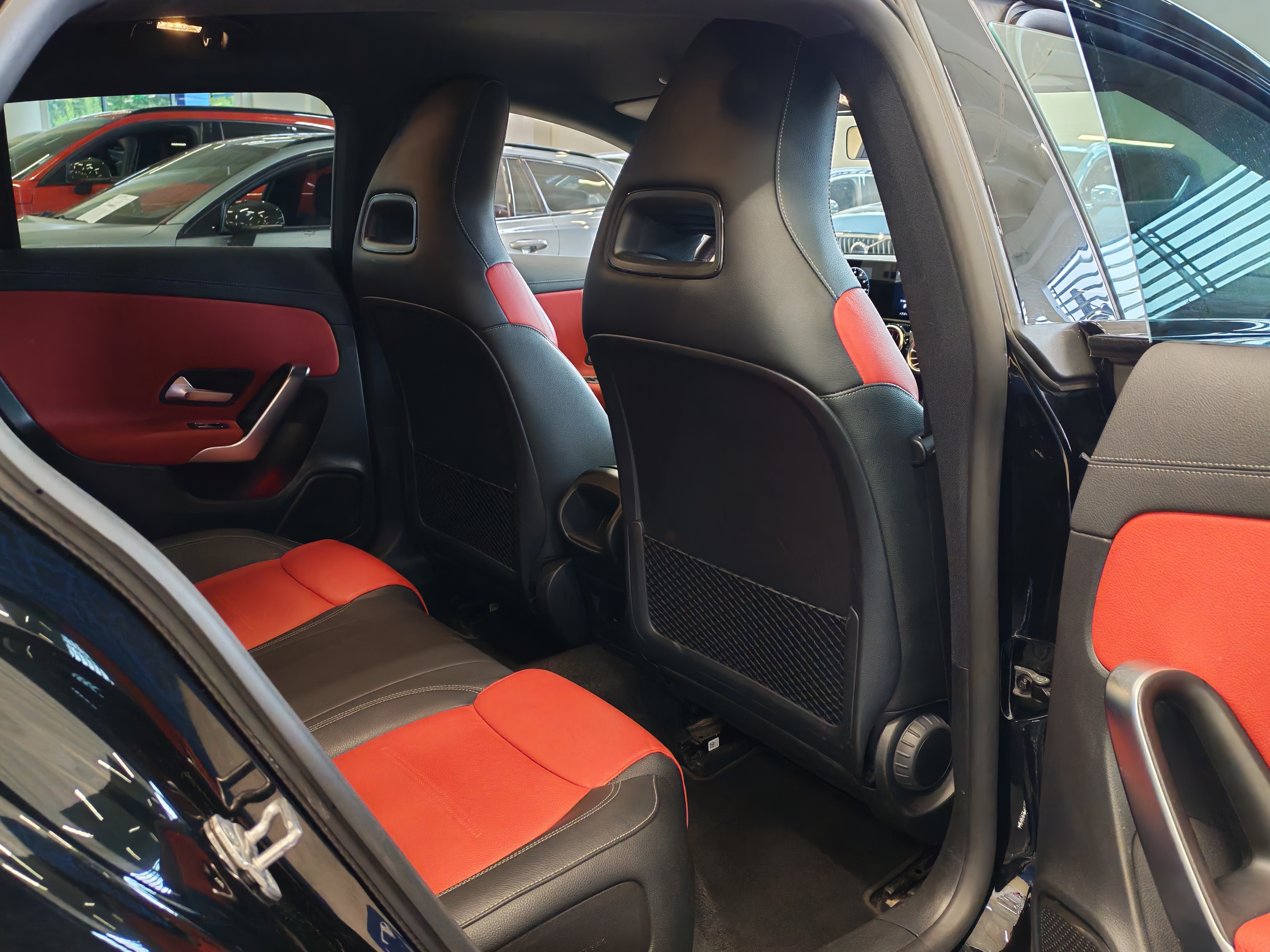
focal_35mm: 30
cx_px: 635
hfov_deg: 60.0
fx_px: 1101
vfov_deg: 46.8
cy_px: 476
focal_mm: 6.12
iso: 1087
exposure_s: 1/100
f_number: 1.9
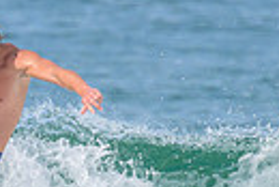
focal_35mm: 3569
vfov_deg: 0.4
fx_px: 27690
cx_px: -52
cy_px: 238
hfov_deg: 0.6
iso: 800
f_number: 11
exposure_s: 1/2000
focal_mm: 800
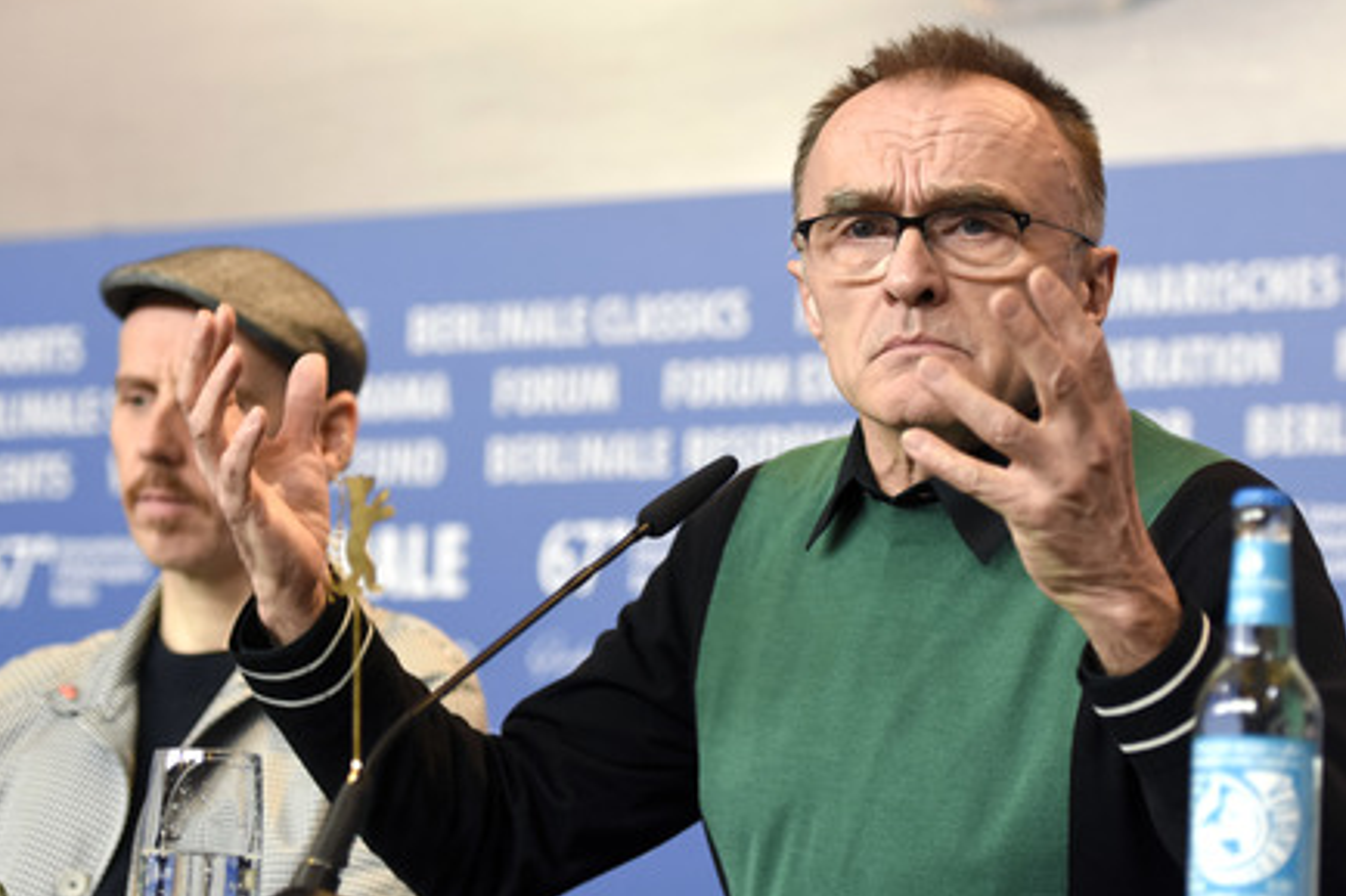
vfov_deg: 10.2
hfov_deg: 15.3
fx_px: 5008
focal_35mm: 134
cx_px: 665
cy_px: 450
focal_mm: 86
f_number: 3.2
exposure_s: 1/250
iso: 800
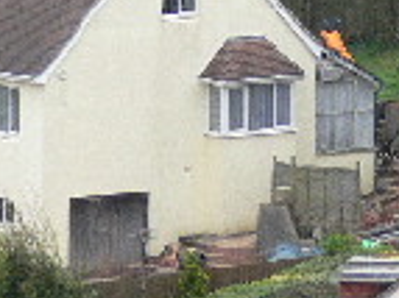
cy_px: -285
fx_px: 10780
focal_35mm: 936
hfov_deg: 2.1
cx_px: 128
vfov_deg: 1.6
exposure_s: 1/400
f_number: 3.6
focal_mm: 40.3
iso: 200
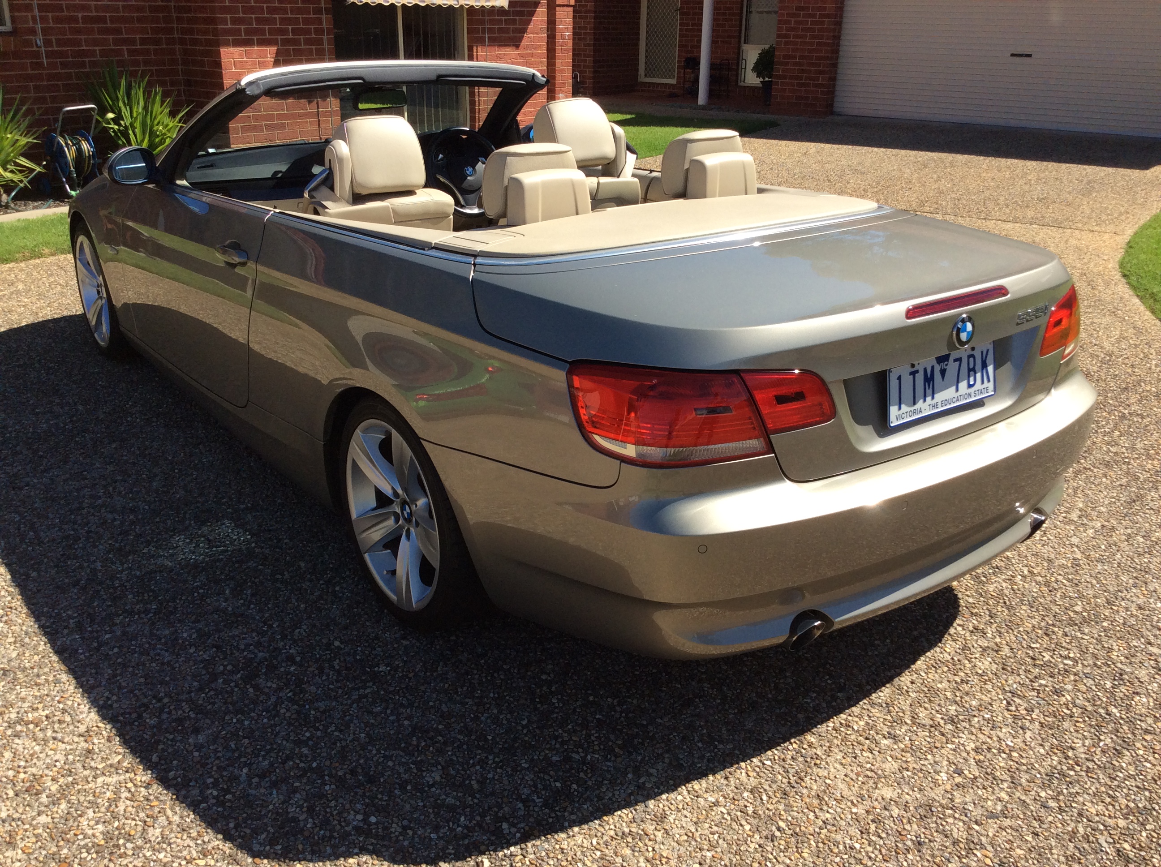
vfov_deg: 44.1
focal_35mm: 32
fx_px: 1072
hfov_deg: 56.9
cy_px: 434
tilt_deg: -23.1
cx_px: 580
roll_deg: +0.4
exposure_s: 1/1395
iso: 32
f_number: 2.4
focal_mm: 3.3
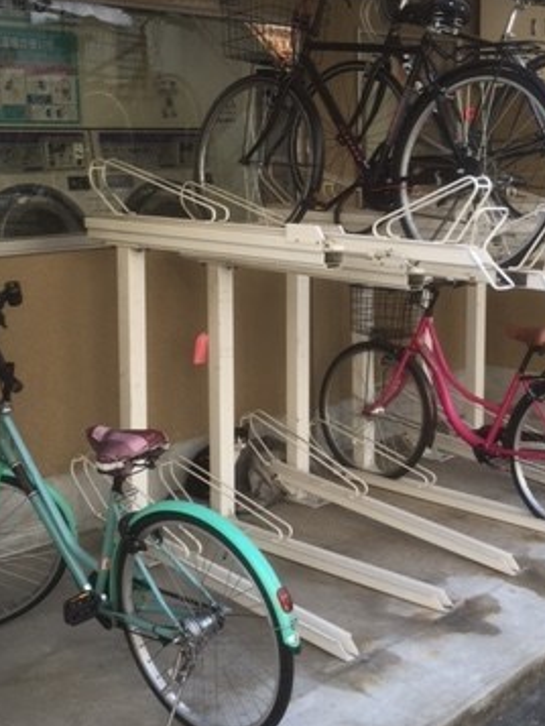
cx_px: 372
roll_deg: -0.4
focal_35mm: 52
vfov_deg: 36.7
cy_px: 309
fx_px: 1091
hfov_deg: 27.8
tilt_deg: -8.5
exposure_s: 1/120
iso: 32
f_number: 2.2
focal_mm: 4.15
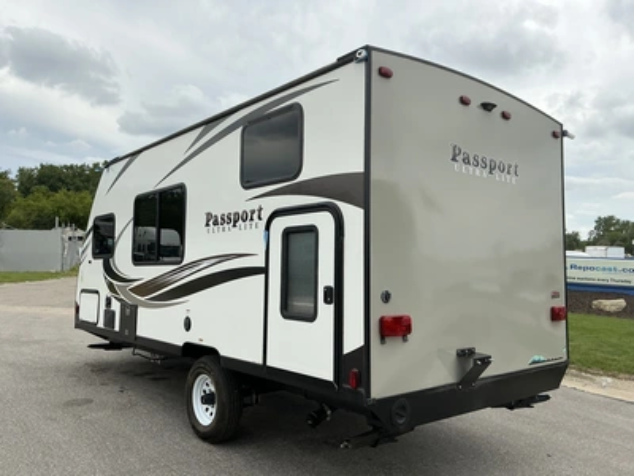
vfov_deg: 49.7
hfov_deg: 63.4
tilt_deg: +2.9
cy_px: 238
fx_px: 513
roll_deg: -1.6
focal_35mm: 28
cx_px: 317
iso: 25
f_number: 1.8
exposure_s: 1/1984
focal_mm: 3
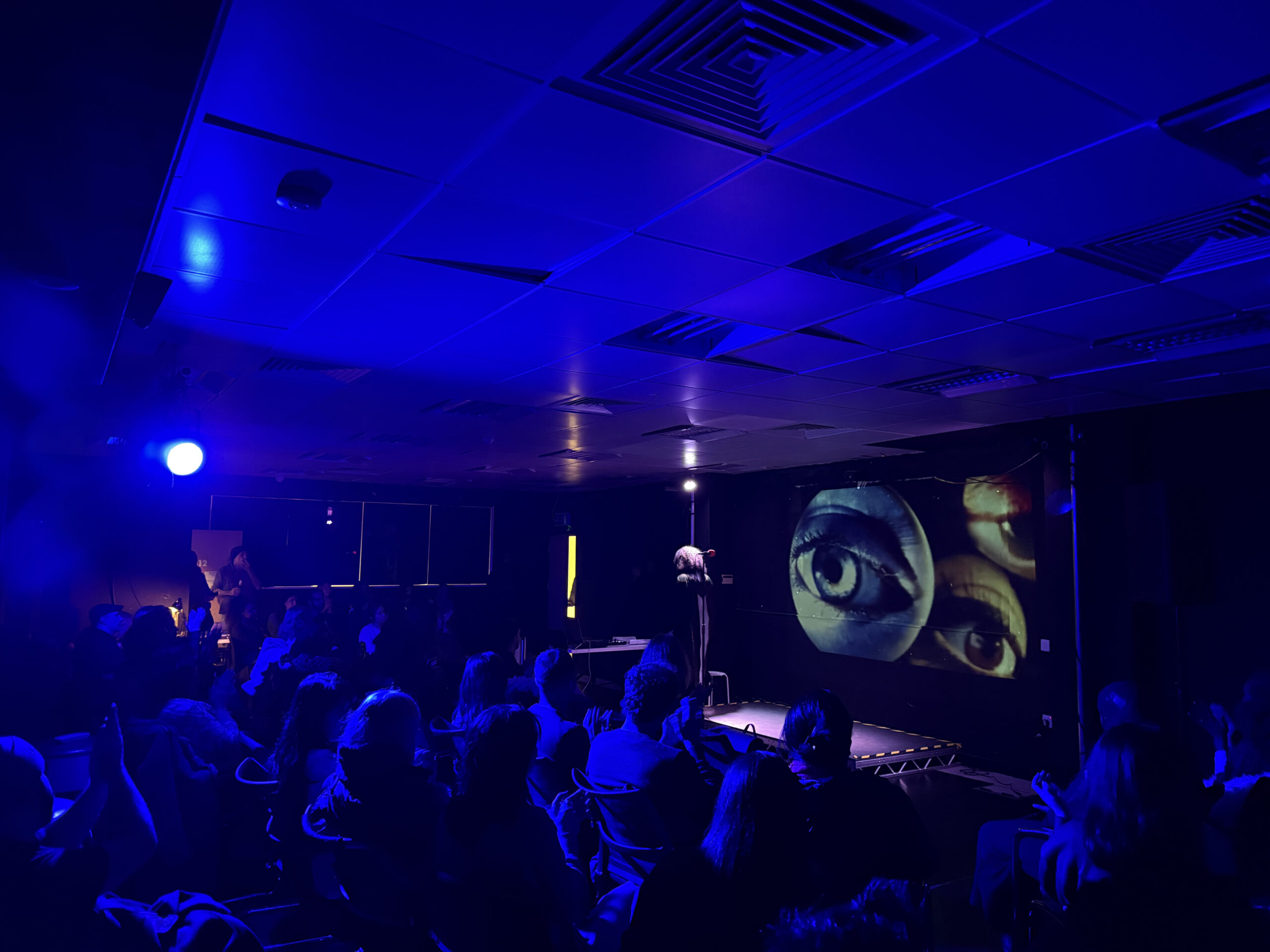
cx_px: 635
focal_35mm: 24
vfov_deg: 56.8
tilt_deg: +4.9
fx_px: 881
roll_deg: +0.9
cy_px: 476
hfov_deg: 71.6
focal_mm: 6.76
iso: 1600
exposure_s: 1/30
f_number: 1.78
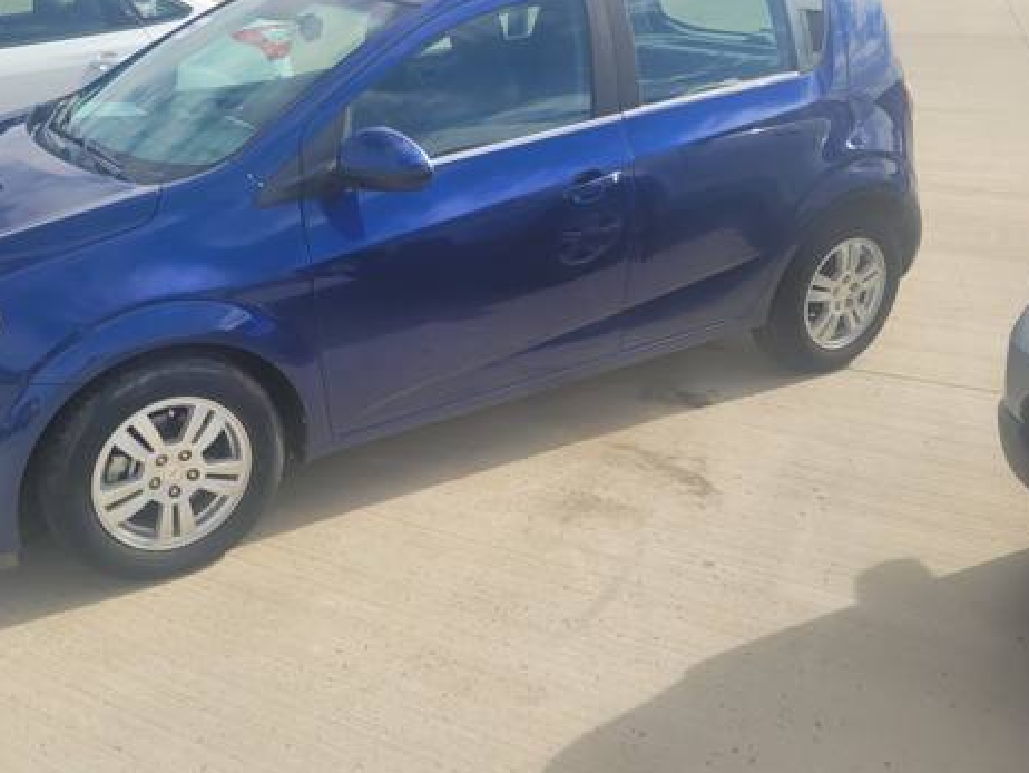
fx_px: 1071
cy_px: 281
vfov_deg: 39.4
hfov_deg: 50.5
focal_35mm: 36
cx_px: 350
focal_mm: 5.4
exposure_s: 1/2038
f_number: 1.8
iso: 40
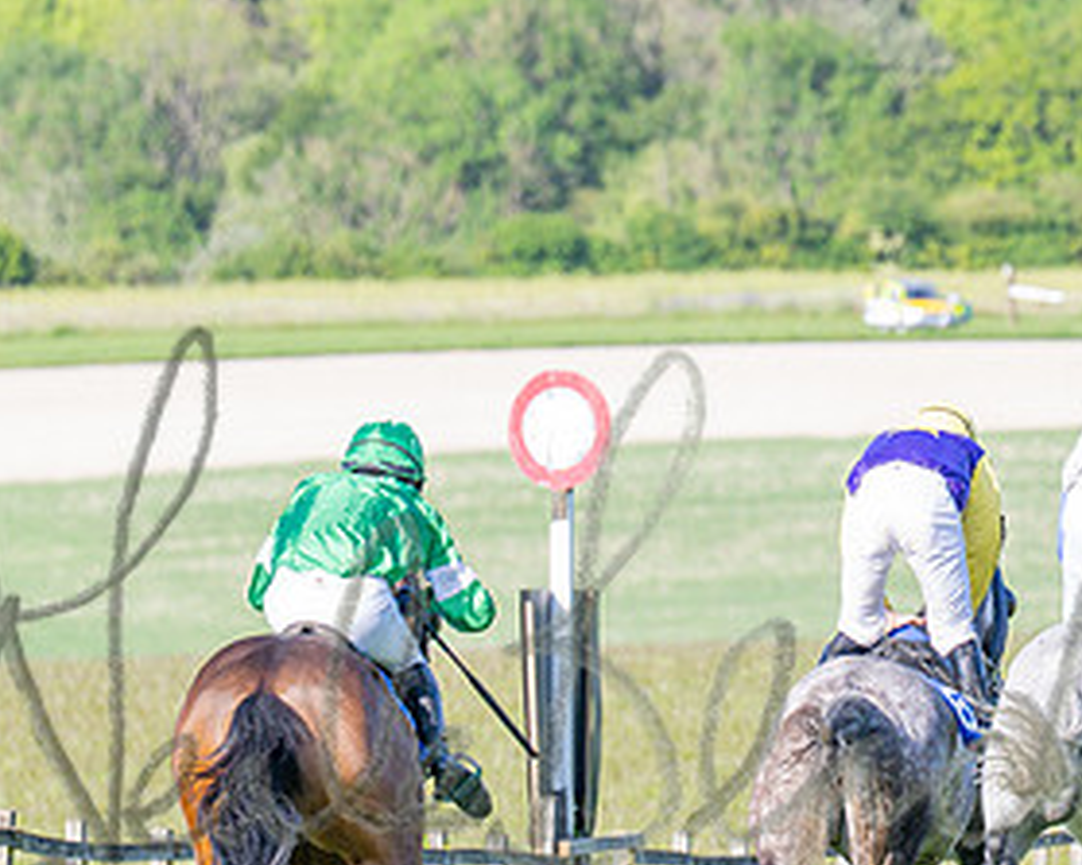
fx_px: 19047
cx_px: 921
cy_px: 621
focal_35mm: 595
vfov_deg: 2.6
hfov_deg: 3.3
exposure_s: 1/1250
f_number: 4
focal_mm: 175
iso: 320
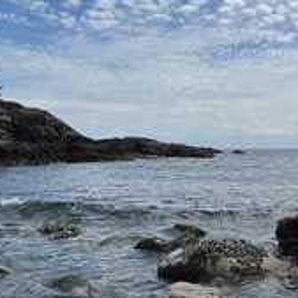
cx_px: 340
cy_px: 159
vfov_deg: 43.8
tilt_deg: -0.9
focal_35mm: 38
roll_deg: +0.4
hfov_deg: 36.1
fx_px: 370
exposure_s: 1/4219
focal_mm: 1.57
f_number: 1.8
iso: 32
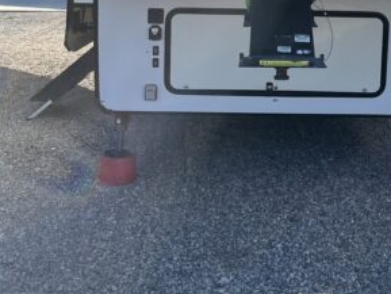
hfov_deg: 27.7
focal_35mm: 69
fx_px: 780
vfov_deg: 20.0
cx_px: 296
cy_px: -62
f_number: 1.6
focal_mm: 5.1
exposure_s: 1/2062
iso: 50
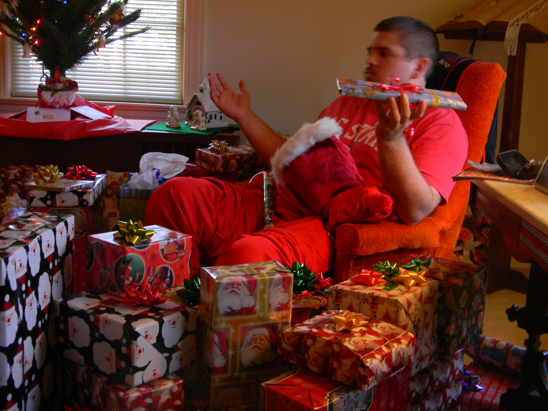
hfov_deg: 40.4
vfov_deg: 30.9
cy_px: 206
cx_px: 274
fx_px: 744
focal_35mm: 47
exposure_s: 1/7.6
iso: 100
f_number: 3.9
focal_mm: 8.6
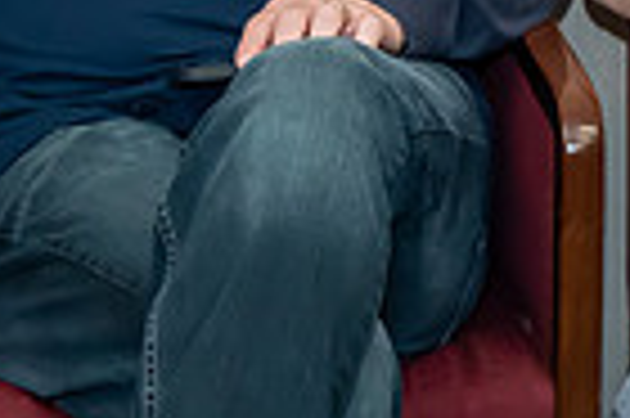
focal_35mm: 306
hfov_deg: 6.7
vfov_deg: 4.5
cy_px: -108
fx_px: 5349
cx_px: 513
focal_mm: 74
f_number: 6
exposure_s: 1/160
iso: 8000
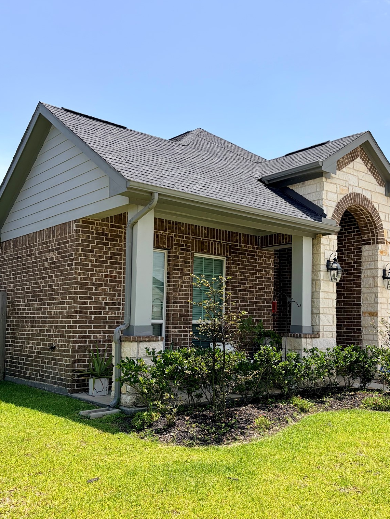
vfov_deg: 52.5
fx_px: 526
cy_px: 293
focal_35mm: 35
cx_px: 250
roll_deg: -0.7
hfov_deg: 40.3
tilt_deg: +3.0
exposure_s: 1/3279
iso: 50
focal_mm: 5.96
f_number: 1.6
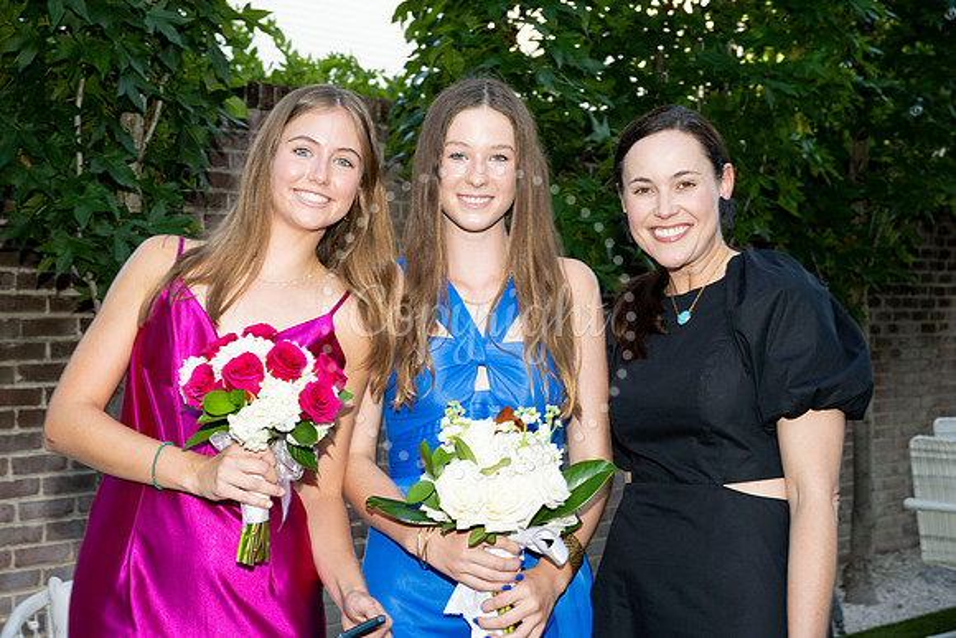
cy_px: 319
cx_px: 478
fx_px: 1487
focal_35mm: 56
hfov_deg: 35.6
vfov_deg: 24.2
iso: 400
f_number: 7.1
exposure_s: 1/100
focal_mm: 56
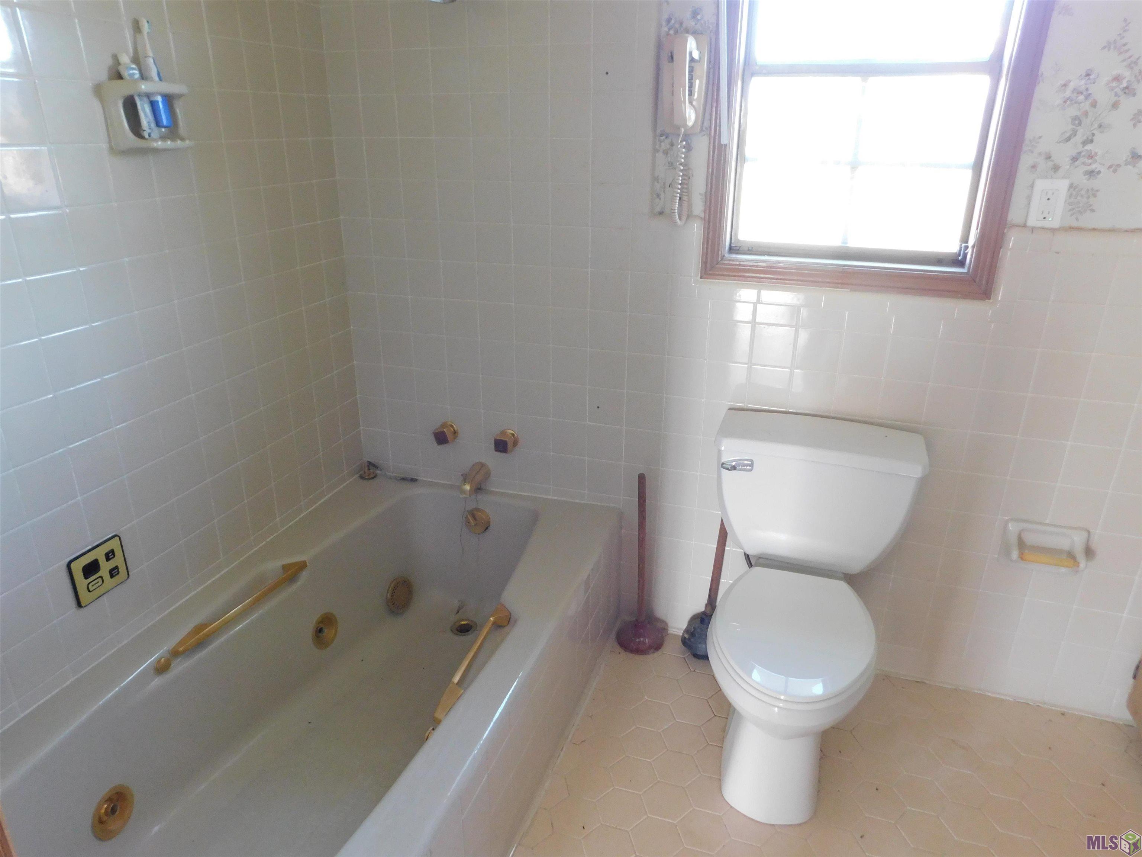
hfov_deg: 73.9
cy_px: 428
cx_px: 571
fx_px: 759
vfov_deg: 58.9
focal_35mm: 23
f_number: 3
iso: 400
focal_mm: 4
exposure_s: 1/20
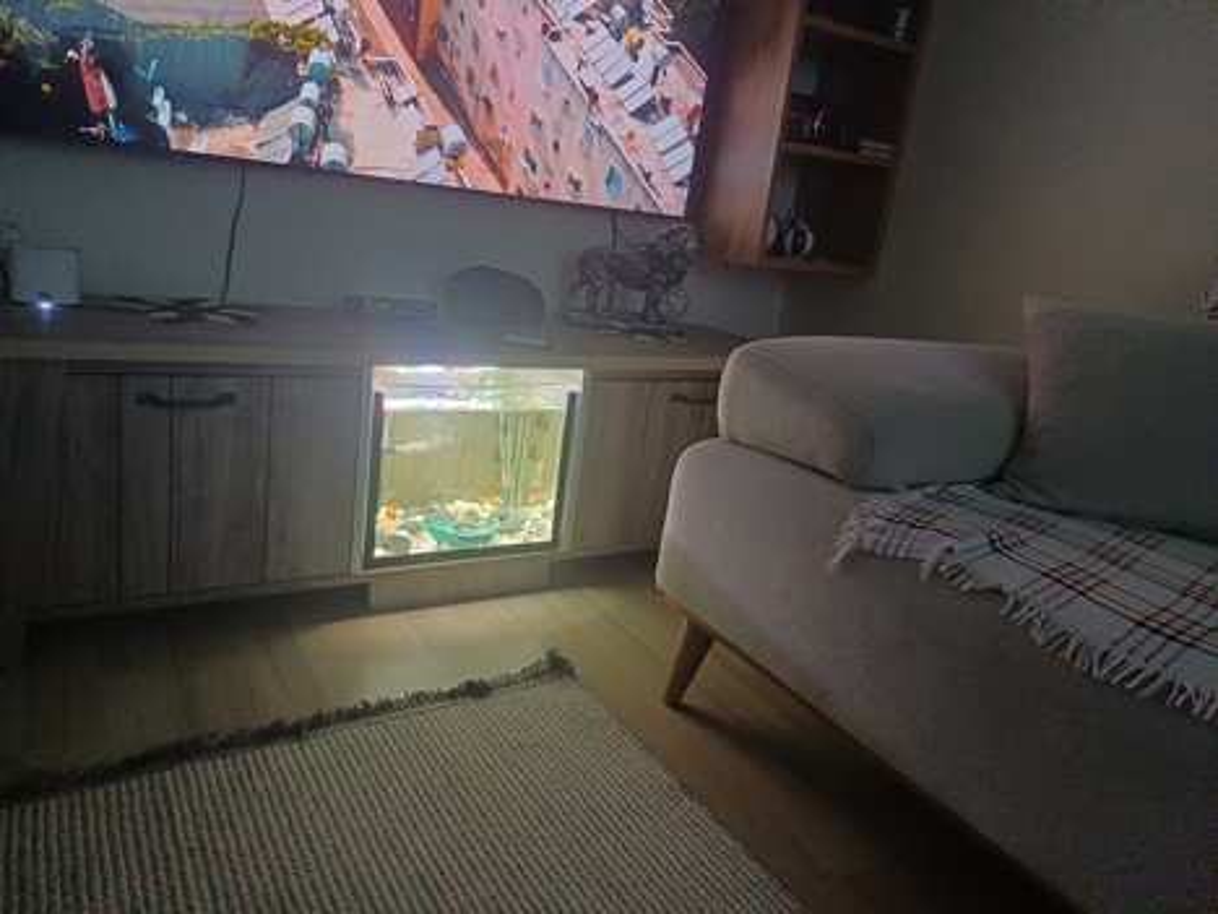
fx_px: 880
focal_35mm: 25
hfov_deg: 69.4
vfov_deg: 54.9
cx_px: 609
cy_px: 457
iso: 640
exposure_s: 1/25
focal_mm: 4.65
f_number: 1.8
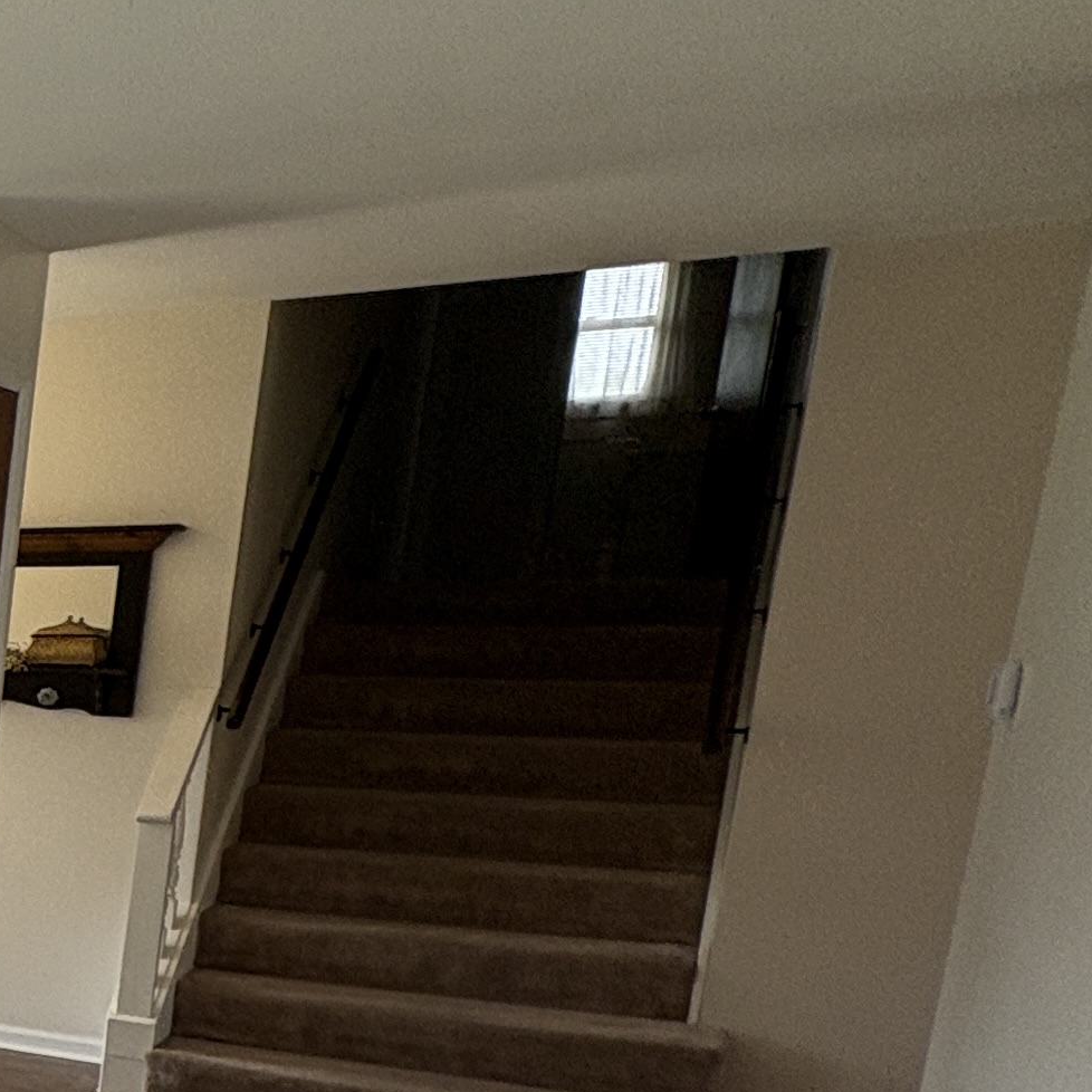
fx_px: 1820
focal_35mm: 51
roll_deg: -0.3
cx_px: -1014
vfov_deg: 32.2
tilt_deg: -9.9
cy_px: 928
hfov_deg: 20.0
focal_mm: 2.22
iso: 64
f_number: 2.2
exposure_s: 1/187
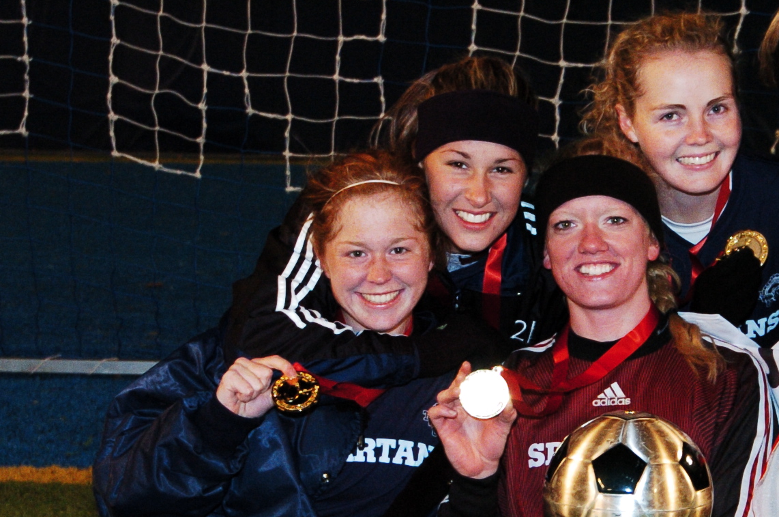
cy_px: 413
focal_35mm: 110
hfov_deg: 18.5
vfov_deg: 12.4
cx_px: 557
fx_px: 2376
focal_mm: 34
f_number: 5.6
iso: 800
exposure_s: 1/30
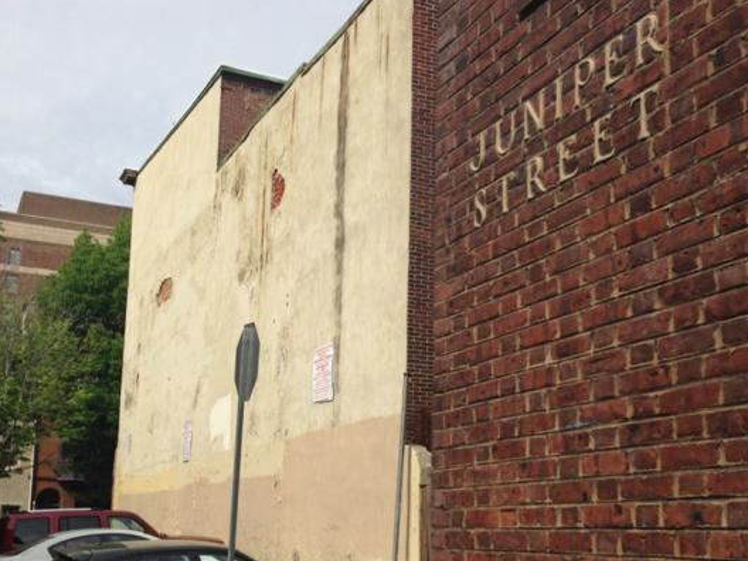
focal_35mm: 50
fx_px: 1080
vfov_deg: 28.9
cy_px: 388
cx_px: 339
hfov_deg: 38.2
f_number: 2.4
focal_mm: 4.12
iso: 50
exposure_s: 1/2262
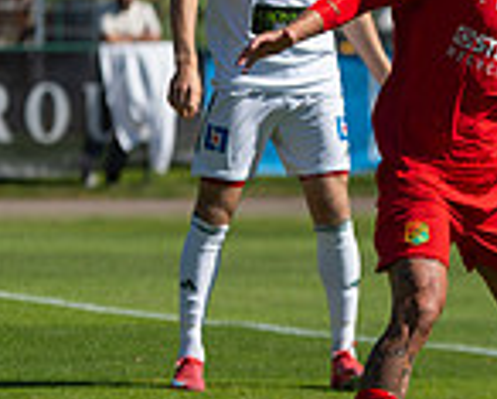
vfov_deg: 2.8
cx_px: 466
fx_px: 8213
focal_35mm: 558
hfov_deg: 3.5
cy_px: 99
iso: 140
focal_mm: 150
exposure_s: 1/3200
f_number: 3.2
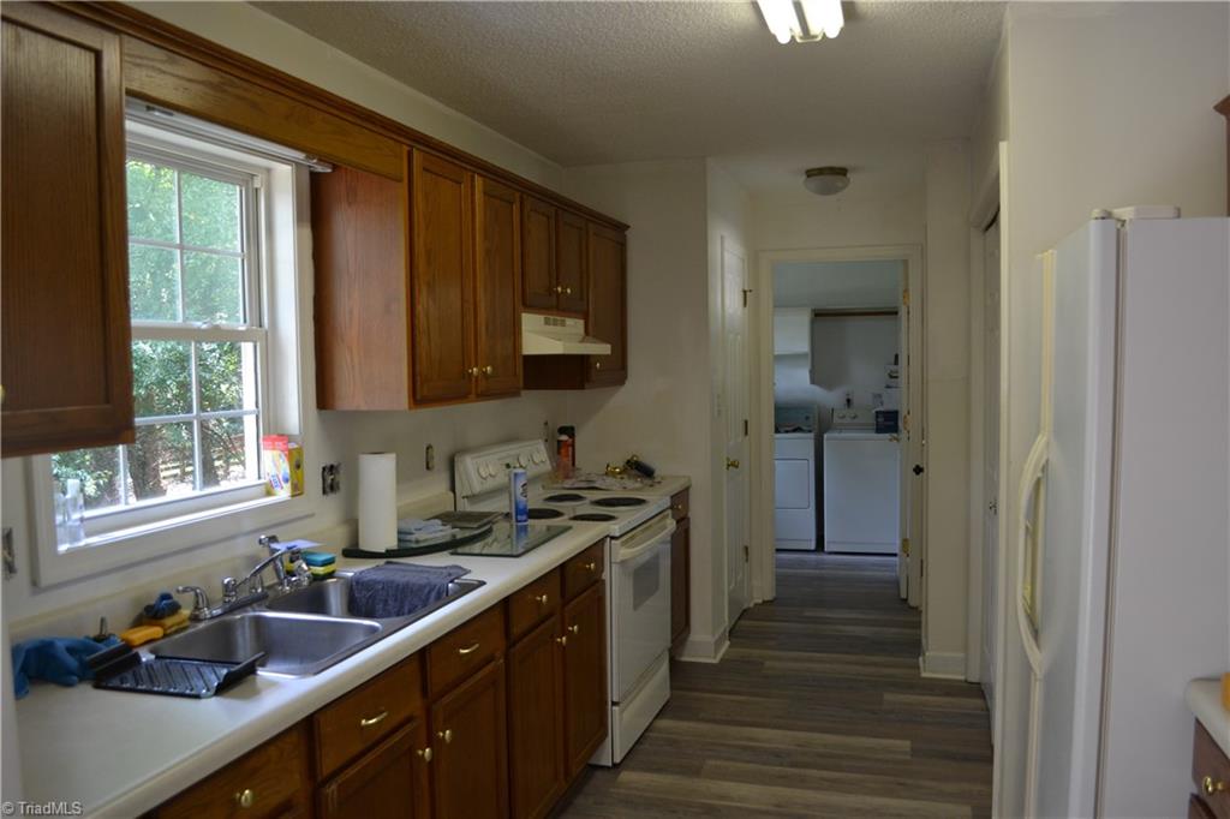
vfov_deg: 47.9
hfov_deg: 67.4
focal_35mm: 27
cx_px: 615
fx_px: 922
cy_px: 410
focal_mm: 18
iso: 400
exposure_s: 1/60
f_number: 4
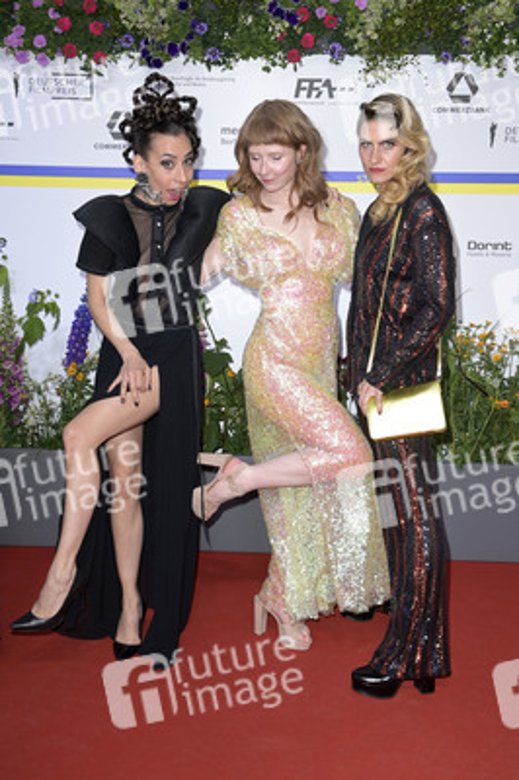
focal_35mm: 45
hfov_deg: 29.8
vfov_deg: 43.6
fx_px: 975
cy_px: 390
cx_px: 260
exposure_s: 1/250
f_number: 6.3
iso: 640
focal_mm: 45
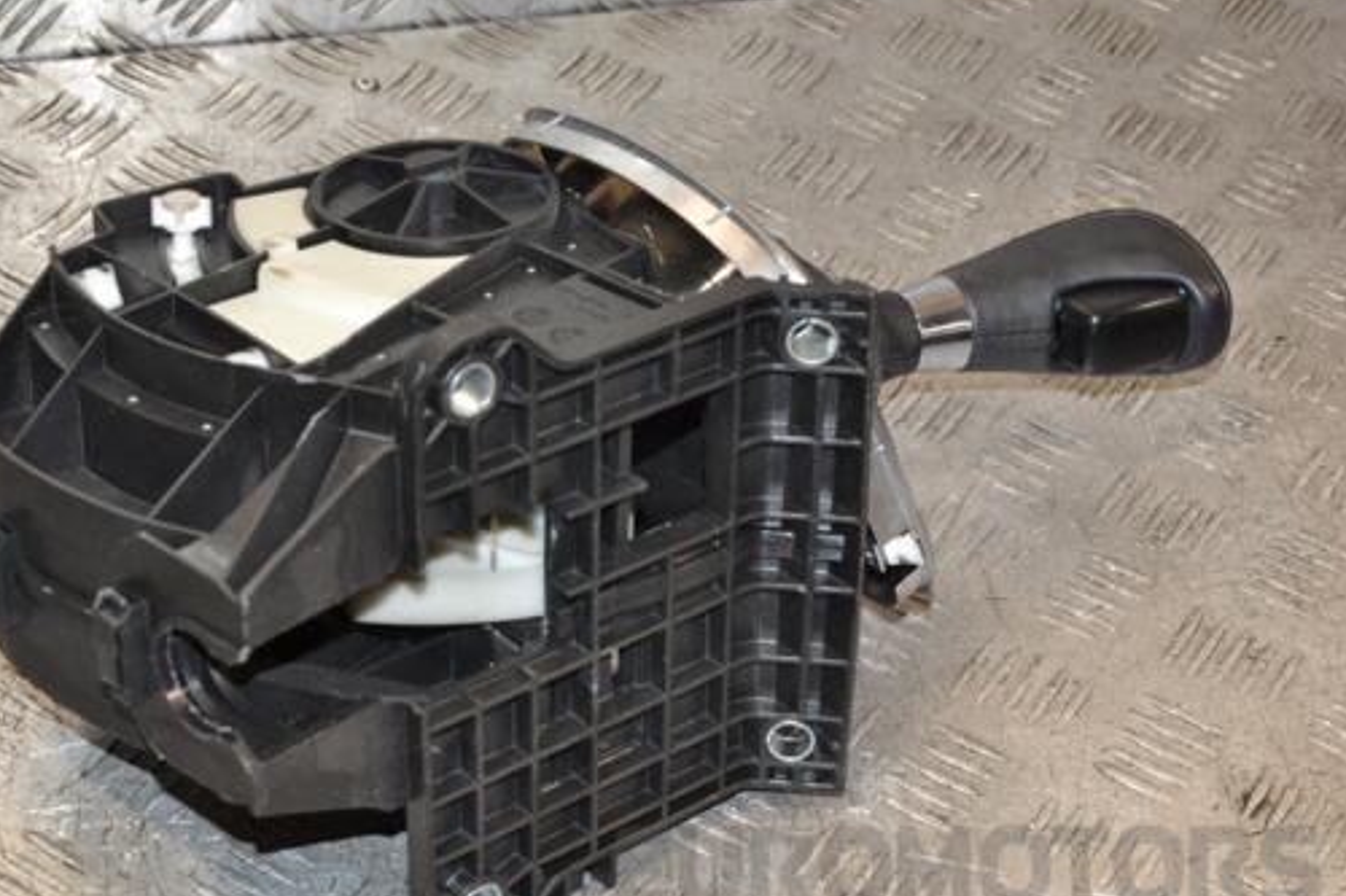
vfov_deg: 18.9
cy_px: 509
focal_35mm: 72
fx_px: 2691
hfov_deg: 28.0
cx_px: 565
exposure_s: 1/200
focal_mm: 40
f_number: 7.1
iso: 800
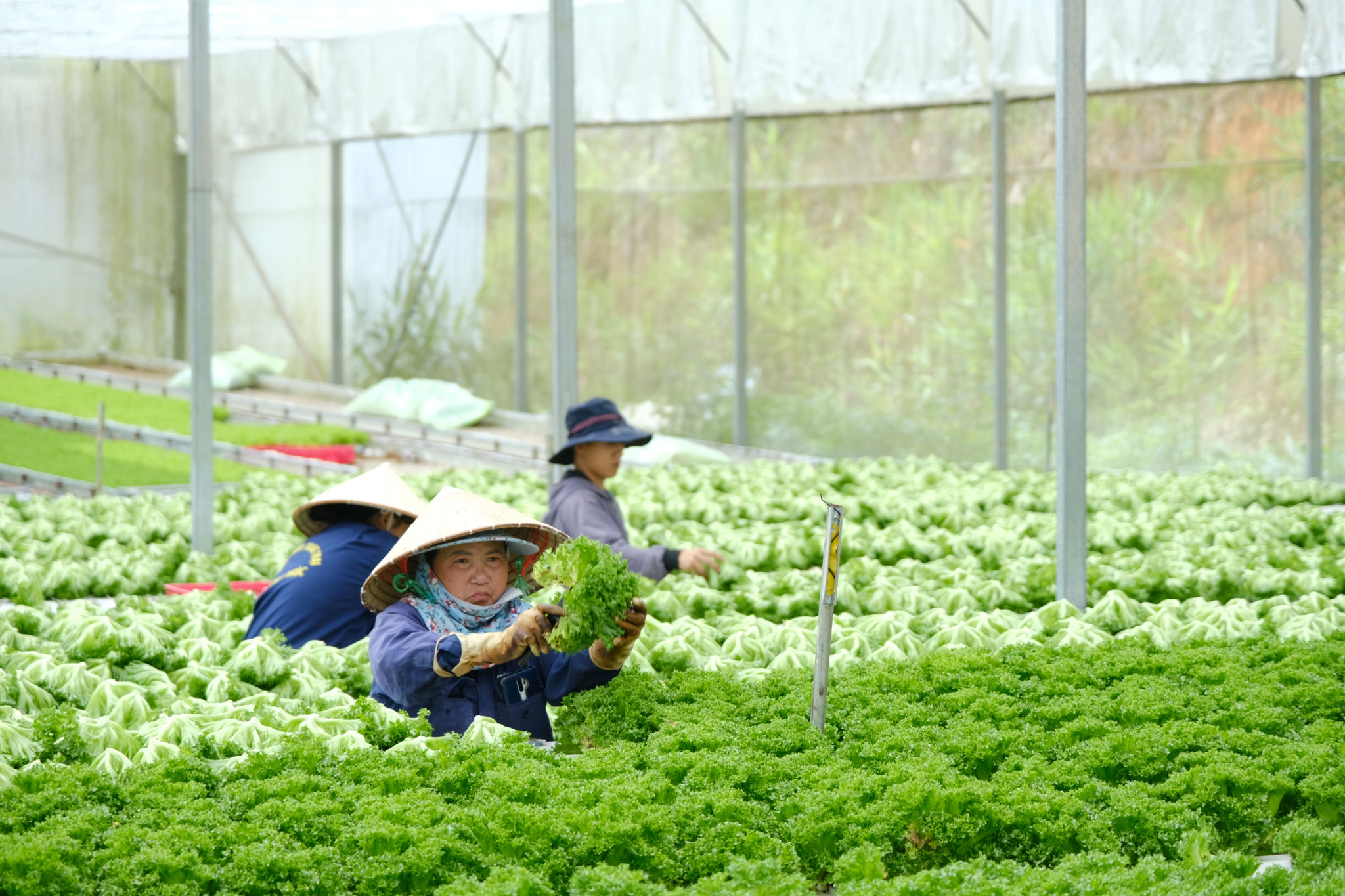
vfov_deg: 11.4
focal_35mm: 120
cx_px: 672
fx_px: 4483
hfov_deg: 17.1
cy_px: 448
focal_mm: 80
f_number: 4
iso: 200
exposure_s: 1/80
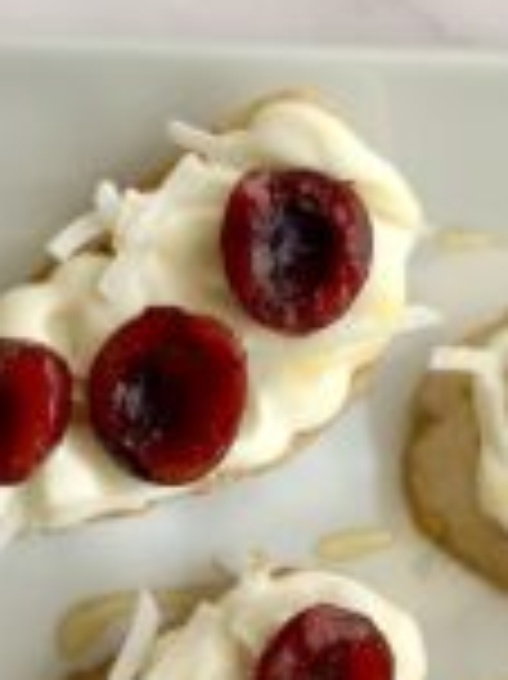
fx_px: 3116
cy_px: 563
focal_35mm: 159
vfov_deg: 12.4
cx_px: 443
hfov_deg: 9.3
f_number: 1.78
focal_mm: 6.86
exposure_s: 1/1305
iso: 80
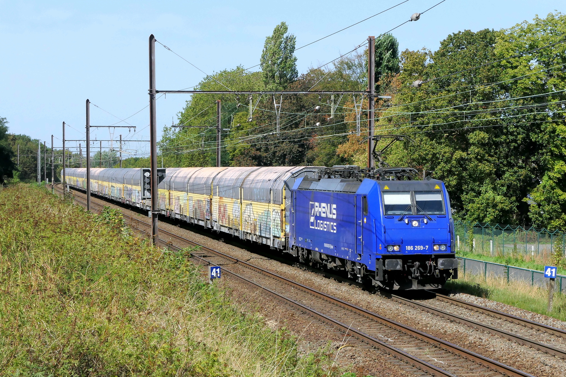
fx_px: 1572
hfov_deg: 20.4
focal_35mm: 100
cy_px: 188
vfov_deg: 13.7
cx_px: 283
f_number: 10
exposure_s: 1/800
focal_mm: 36.5
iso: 640
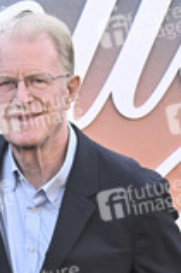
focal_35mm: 137
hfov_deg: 9.9
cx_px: -8
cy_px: 244
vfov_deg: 14.8
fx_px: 1035
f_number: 7.1
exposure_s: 1/320
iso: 800
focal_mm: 48
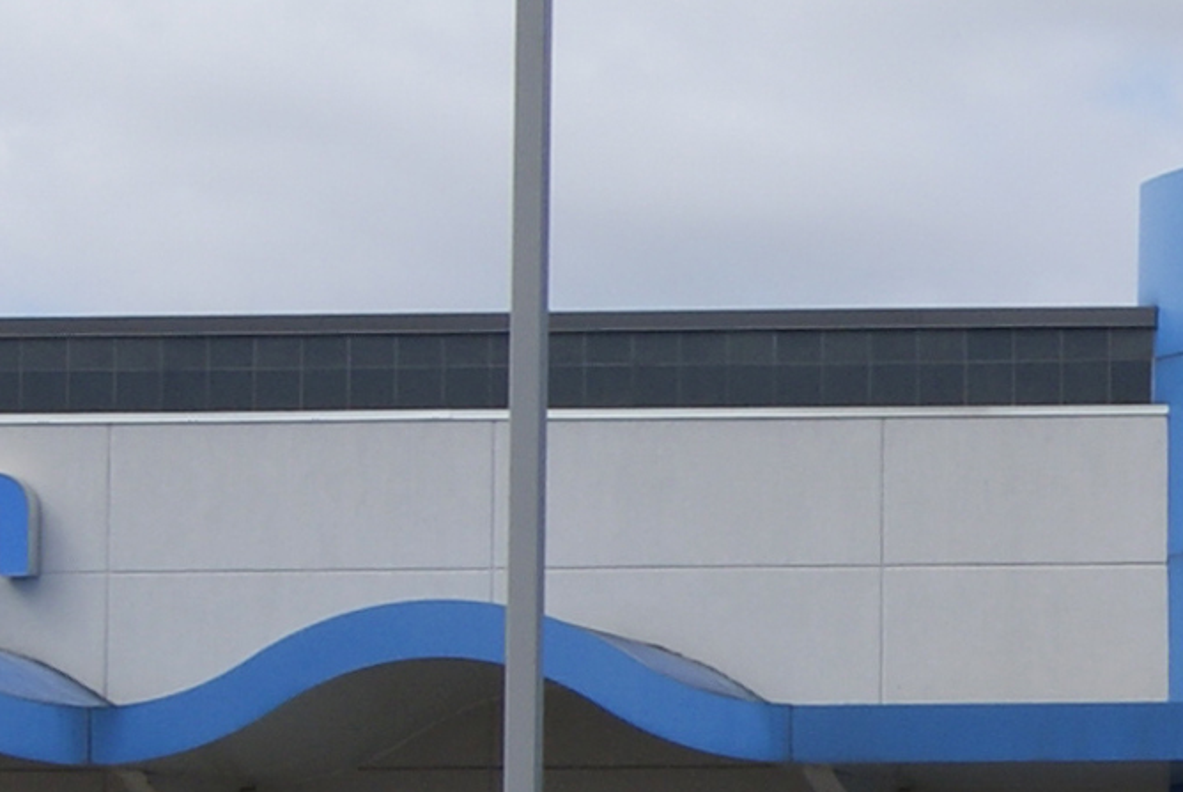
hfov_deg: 8.8
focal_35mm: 226
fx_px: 7435
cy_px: 902
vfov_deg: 6.1
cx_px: 1851
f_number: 11
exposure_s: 1/200
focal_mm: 26
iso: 100
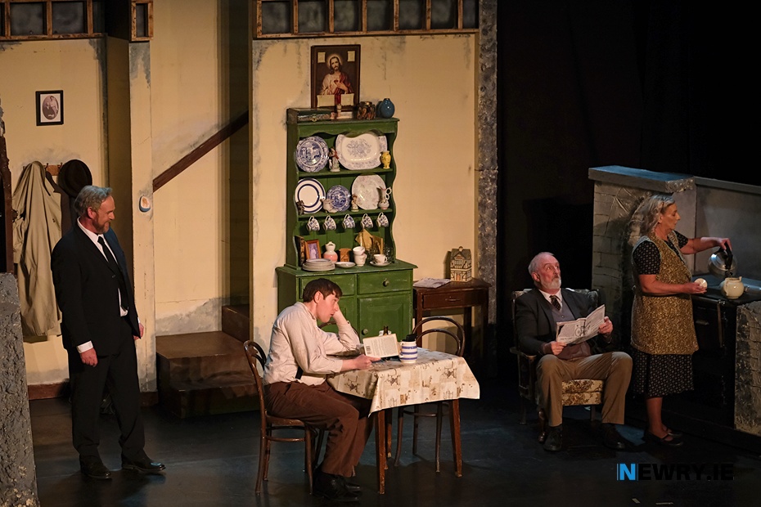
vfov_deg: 13.8
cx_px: 380
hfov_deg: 20.6
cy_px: 254
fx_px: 2093
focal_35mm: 99
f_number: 2.8
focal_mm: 66
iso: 3200
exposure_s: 1/250
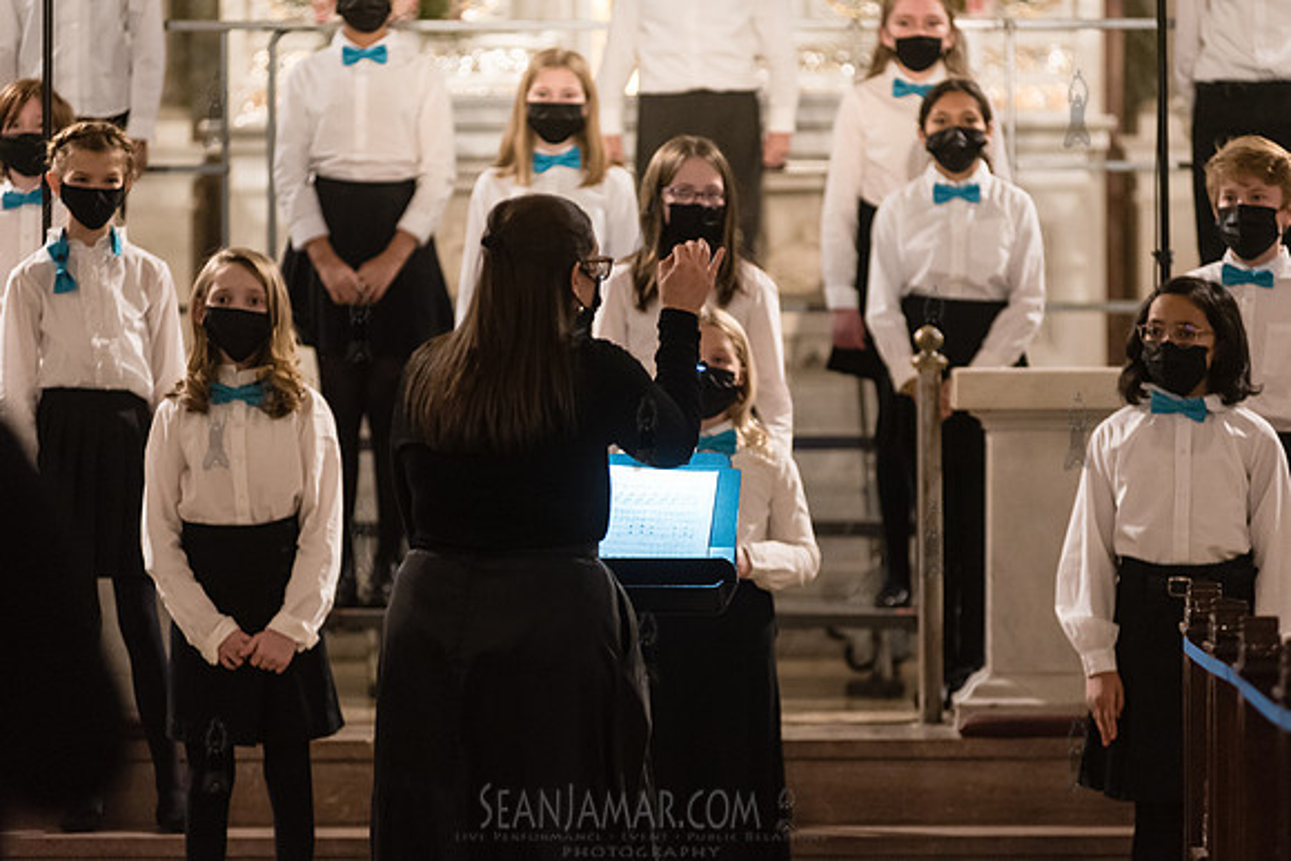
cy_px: 430
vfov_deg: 7.1
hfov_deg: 10.6
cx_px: 646
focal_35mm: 194
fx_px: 6965
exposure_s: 1/200
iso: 4000
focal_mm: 185
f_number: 4
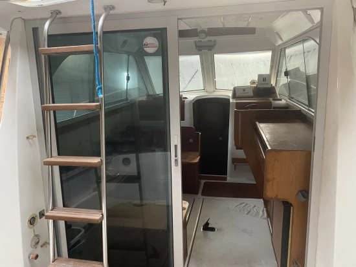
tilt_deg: -9.0
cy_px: 134
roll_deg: +1.7
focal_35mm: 26
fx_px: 268
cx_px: 178
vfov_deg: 53.1
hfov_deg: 67.3
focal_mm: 4.25
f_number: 1.8
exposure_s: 1/33
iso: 500
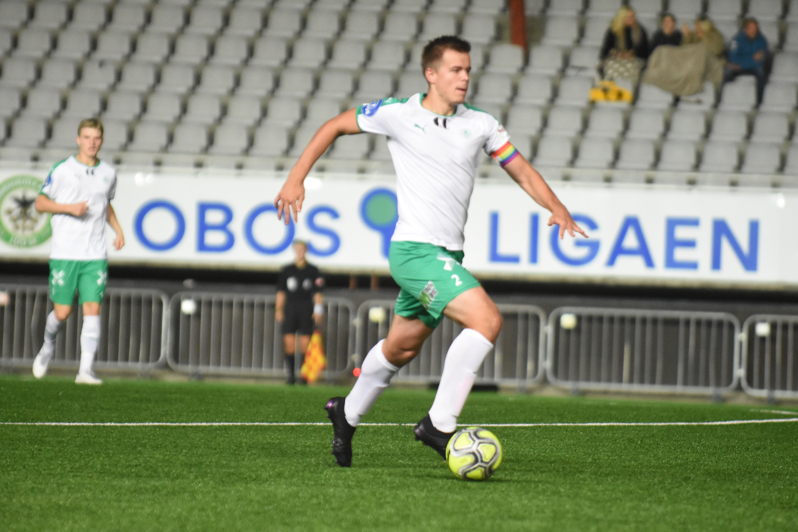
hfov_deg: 6.9
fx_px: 6649
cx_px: 399
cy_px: 266
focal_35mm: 300
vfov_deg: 4.6
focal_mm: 200
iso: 4000
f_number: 2.8
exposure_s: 1/1250
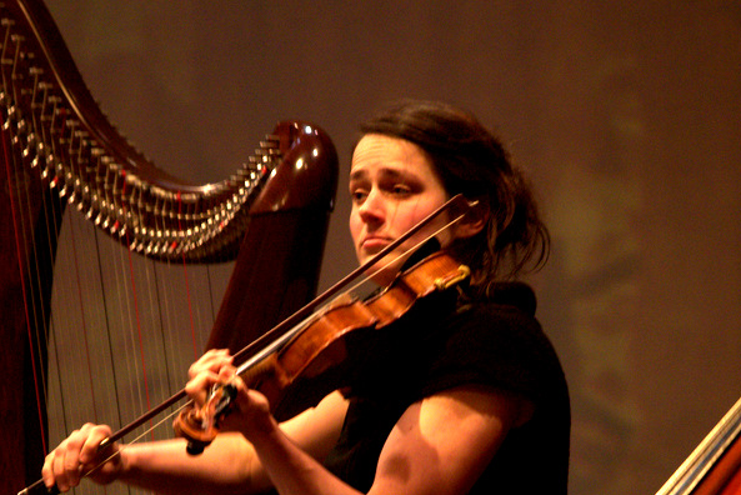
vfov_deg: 3.8
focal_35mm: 364
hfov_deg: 5.7
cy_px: 290
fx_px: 7496
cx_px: 399
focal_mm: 200
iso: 1400
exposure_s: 1/80
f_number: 2.8
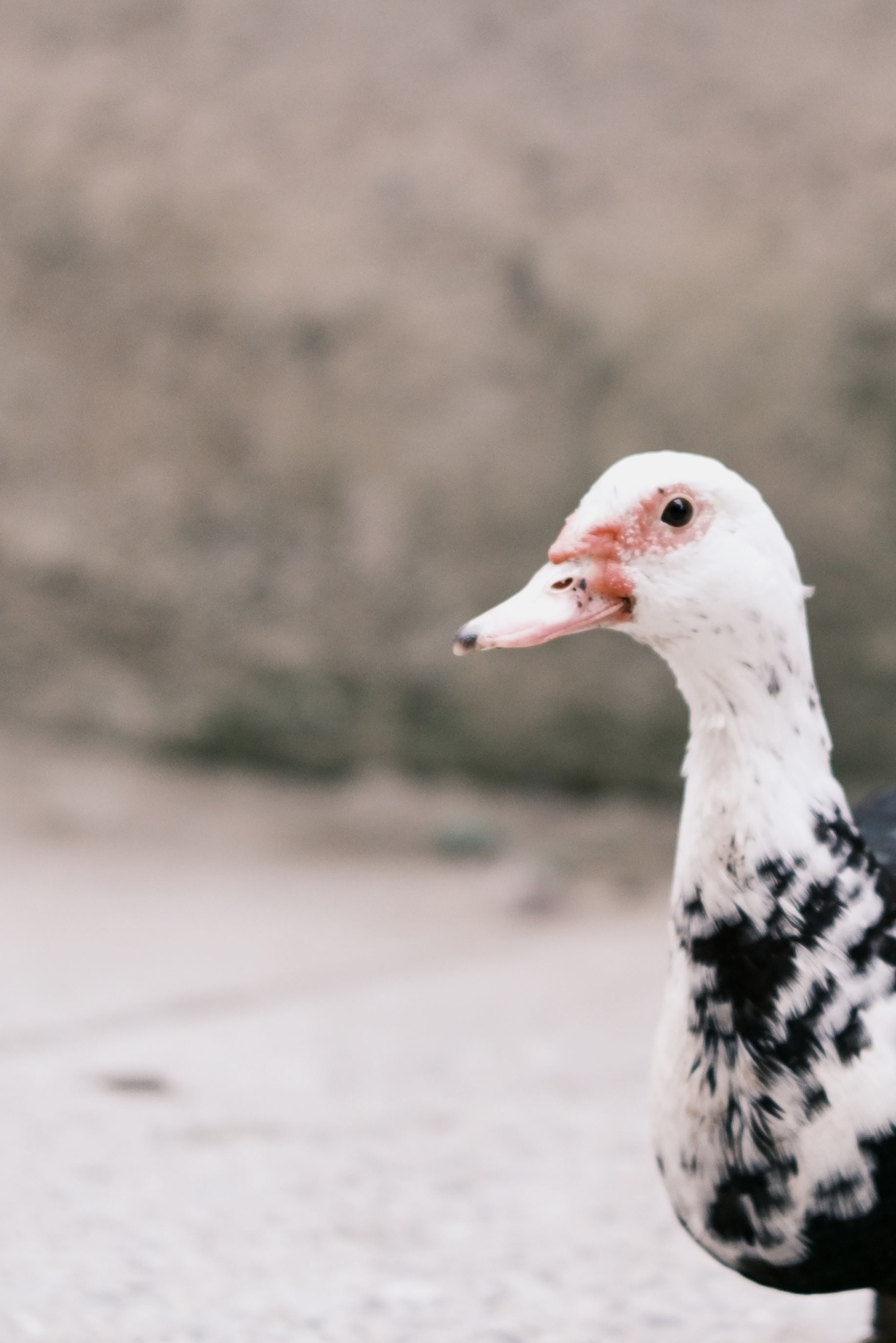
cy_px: 469
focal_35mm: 191
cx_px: 669
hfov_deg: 7.2
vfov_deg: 10.8
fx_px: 7128
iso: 500
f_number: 1.4
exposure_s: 1/320
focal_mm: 56
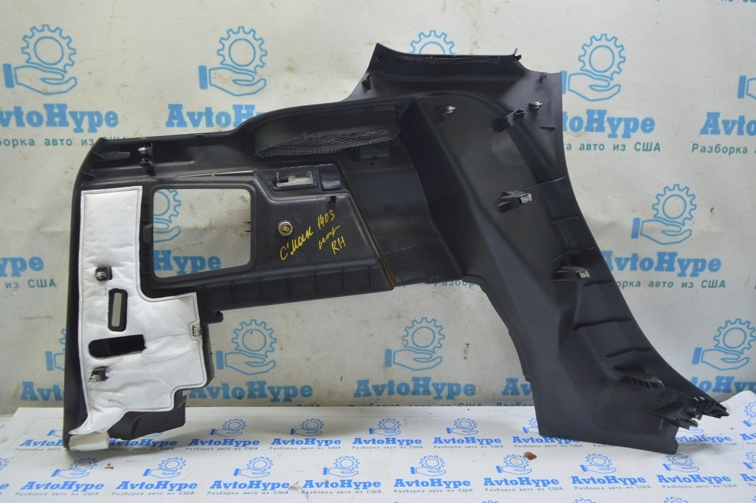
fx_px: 567
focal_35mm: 27
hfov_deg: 67.4
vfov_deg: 47.9
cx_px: 378
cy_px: 252
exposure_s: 1/20
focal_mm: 18
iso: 400
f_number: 5.6
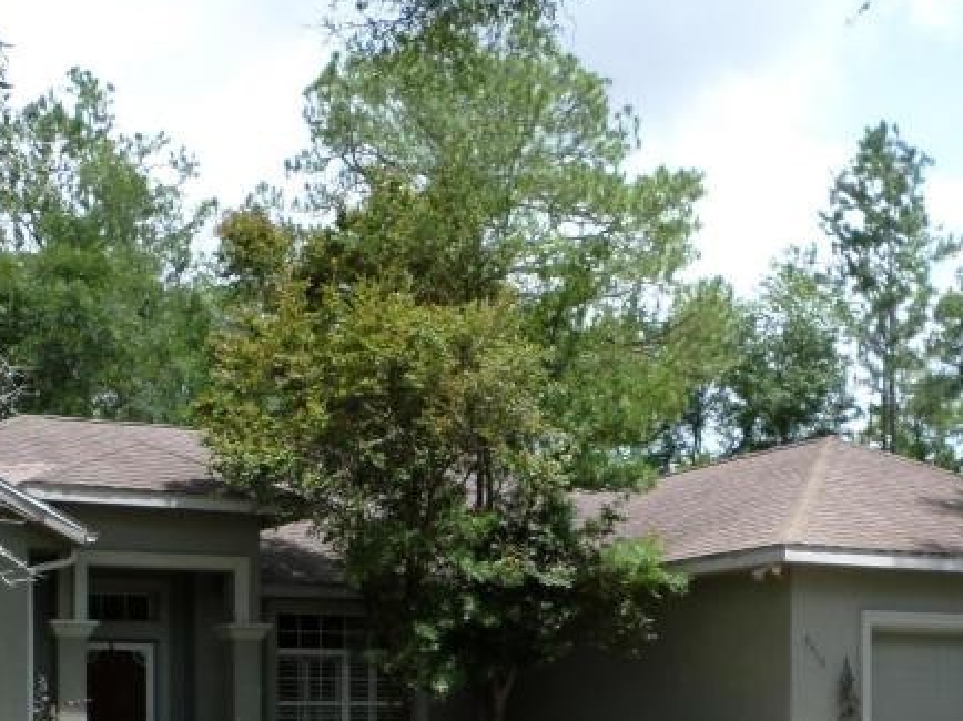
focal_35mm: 59
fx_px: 1640
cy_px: 734
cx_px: 506
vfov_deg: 23.7
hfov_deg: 32.7
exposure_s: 1/750
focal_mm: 4.5
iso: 80
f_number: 2.5
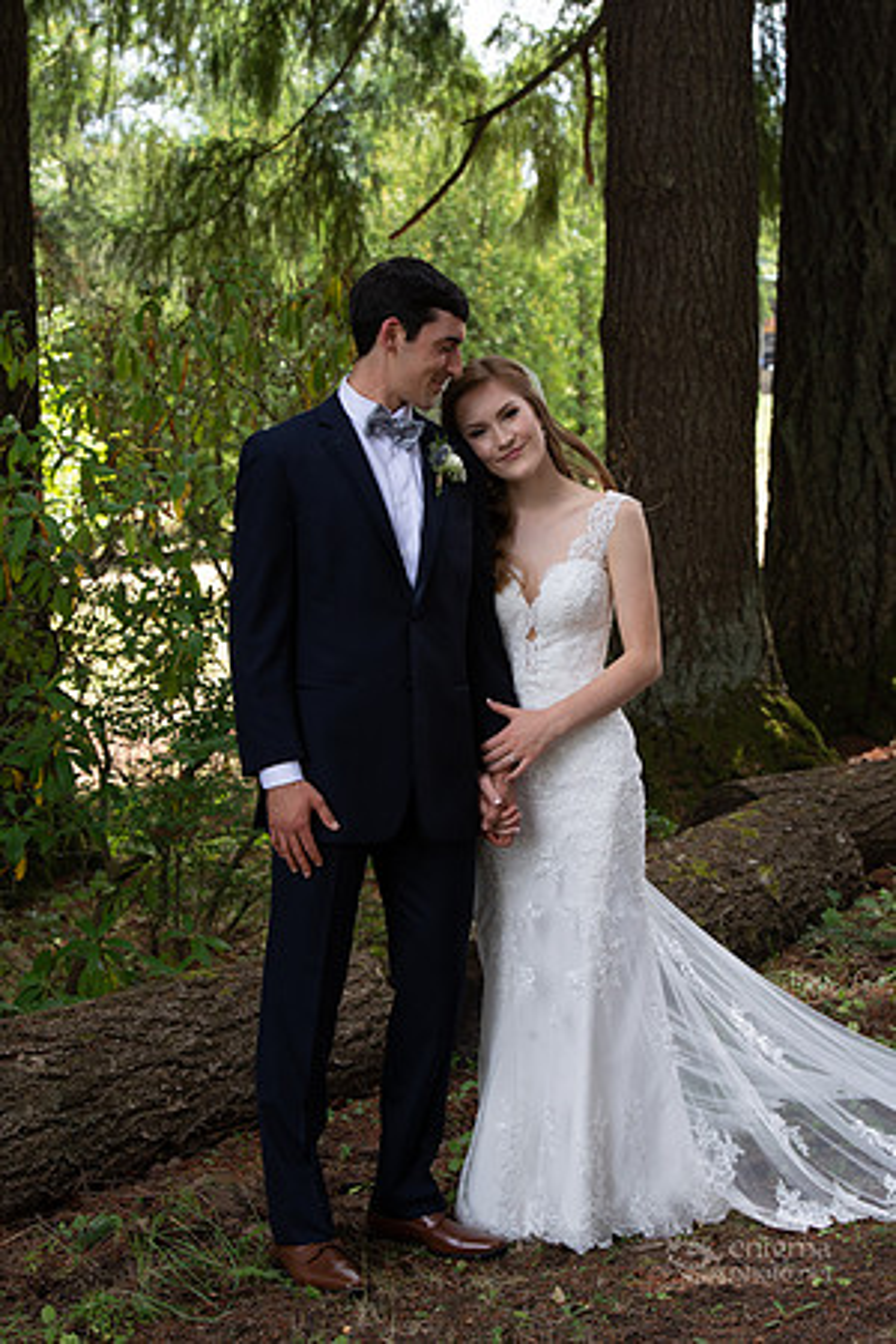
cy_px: 672
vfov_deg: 22.1
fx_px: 3434
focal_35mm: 92
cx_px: 448
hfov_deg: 14.9
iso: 800
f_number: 10
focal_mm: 92
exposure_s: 1/200
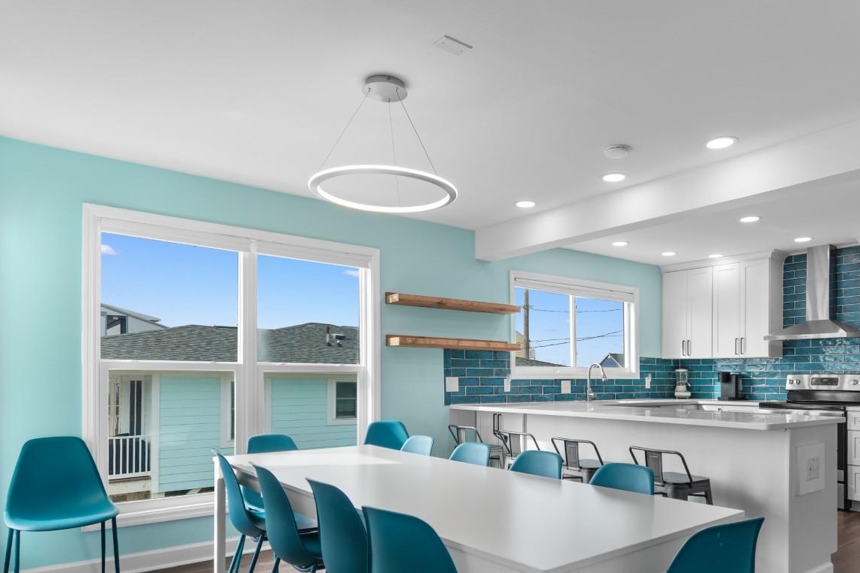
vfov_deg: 52.5
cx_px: 500
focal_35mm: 24
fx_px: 573
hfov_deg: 73.2
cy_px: 359
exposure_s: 1/80
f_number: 4.8
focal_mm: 11.5
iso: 100
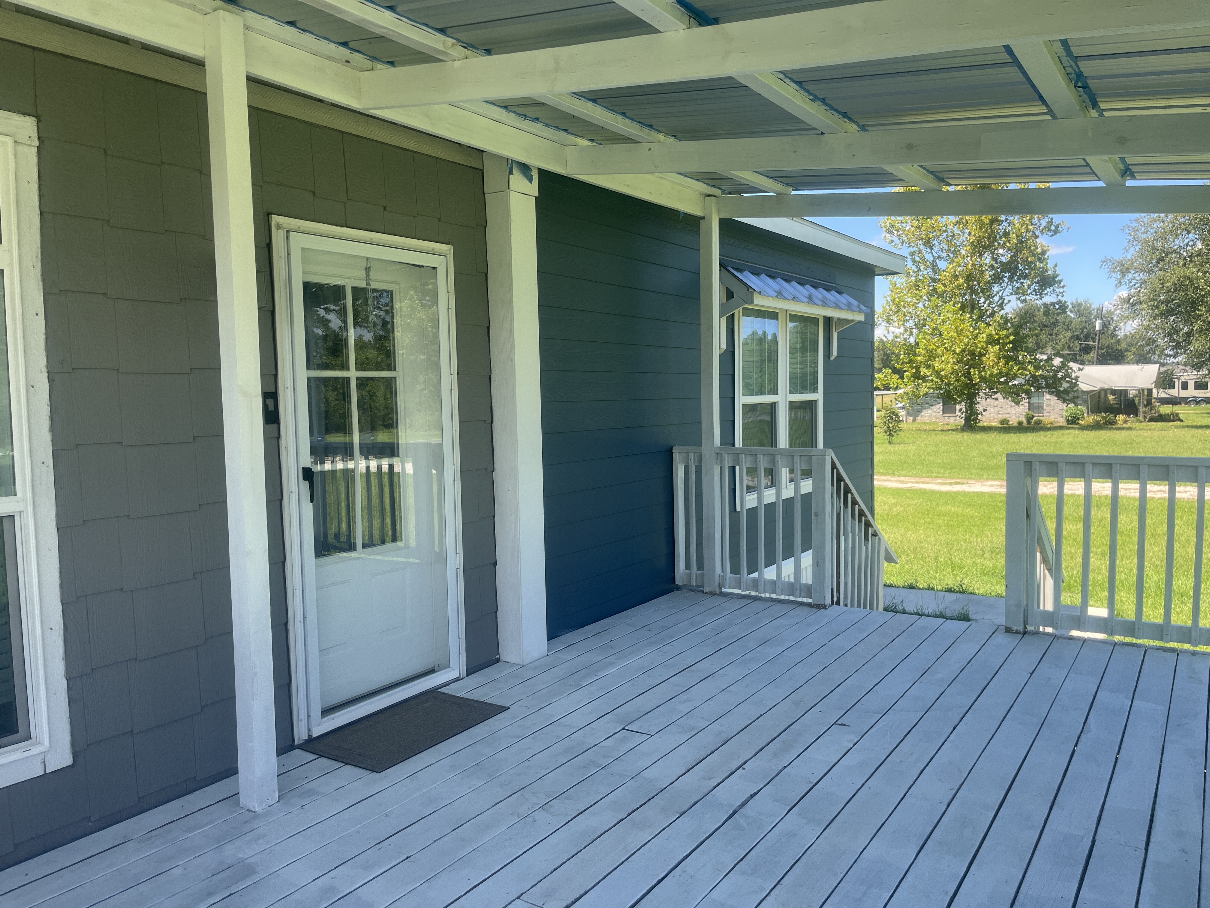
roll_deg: +1.2
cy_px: 454
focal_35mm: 26
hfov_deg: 67.3
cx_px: 605
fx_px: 909
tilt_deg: -4.2
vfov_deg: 53.1
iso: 50
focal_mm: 5.1
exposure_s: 1/737
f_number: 1.6
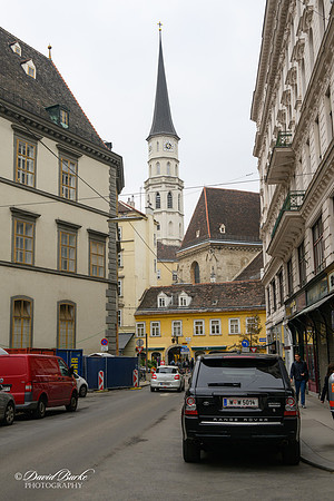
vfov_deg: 46.4
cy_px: 250
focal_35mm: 42
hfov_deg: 31.9
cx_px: 167
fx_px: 584
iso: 320
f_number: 8
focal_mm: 42
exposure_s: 1/250
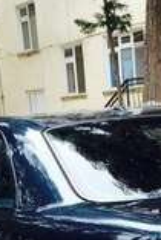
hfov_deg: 14.4
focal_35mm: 95
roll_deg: +2.0
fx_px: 636
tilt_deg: -17.9
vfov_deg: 19.6
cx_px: 117
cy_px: 318
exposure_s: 1/100
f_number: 2.2
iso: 50
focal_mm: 4.15
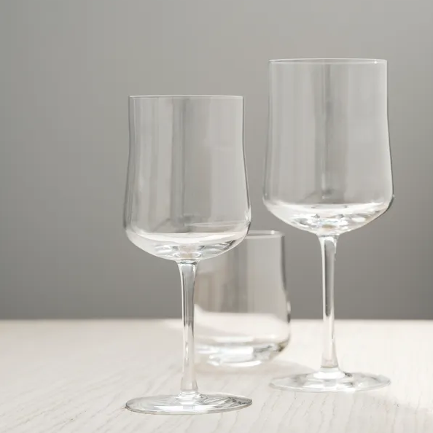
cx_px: 218
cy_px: 246
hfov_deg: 15.4
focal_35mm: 113
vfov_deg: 15.4
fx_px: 1599
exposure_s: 1/80
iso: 100
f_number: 8
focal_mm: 120
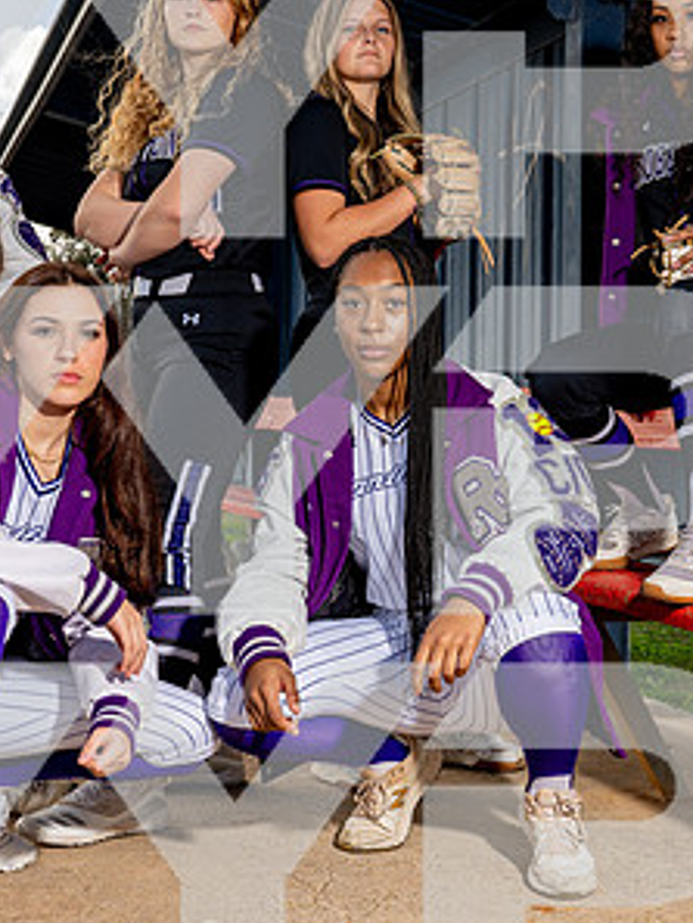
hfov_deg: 24.4
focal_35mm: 60
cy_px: 452
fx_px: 1600
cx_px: 373
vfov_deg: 32.2
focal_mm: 32
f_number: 7.1
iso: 100
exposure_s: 1/250
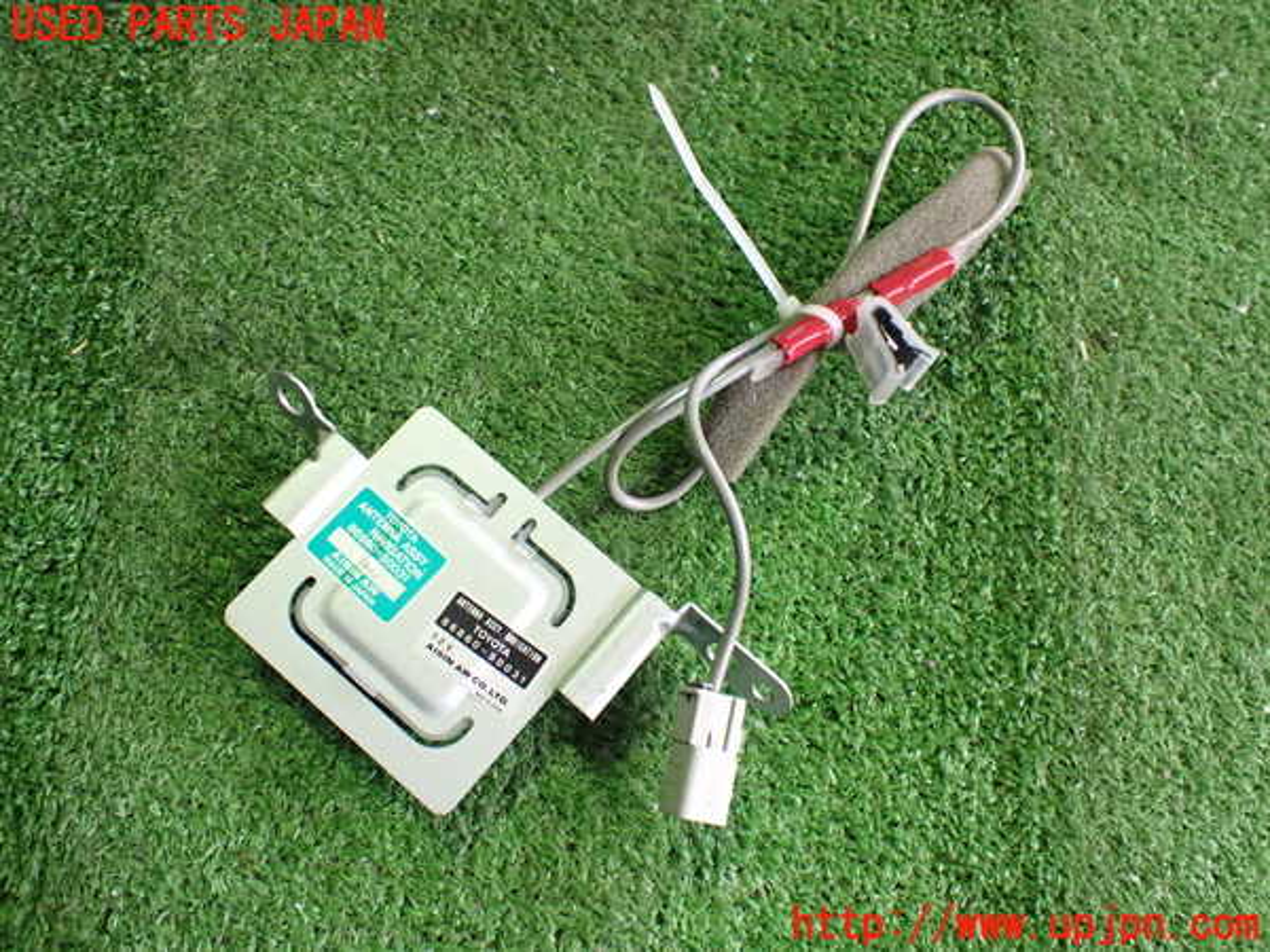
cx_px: 635
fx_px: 1101
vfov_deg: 46.8
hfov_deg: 60.0
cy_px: 476
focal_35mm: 30
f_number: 2.3
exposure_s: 1/100
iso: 800
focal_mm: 5.4
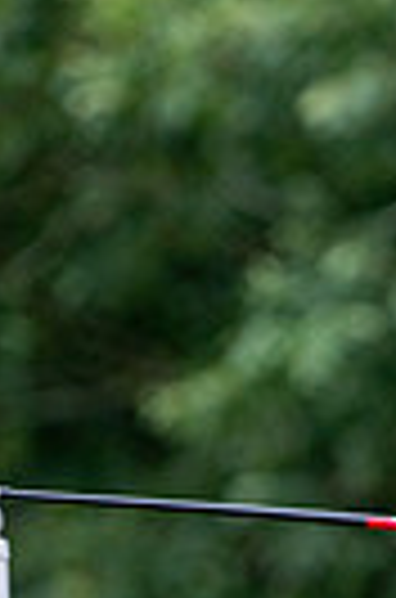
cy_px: 1007
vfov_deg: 1.4
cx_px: 486
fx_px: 25326
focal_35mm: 1527
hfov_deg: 0.9
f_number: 5
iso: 400
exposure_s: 1/1250
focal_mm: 300
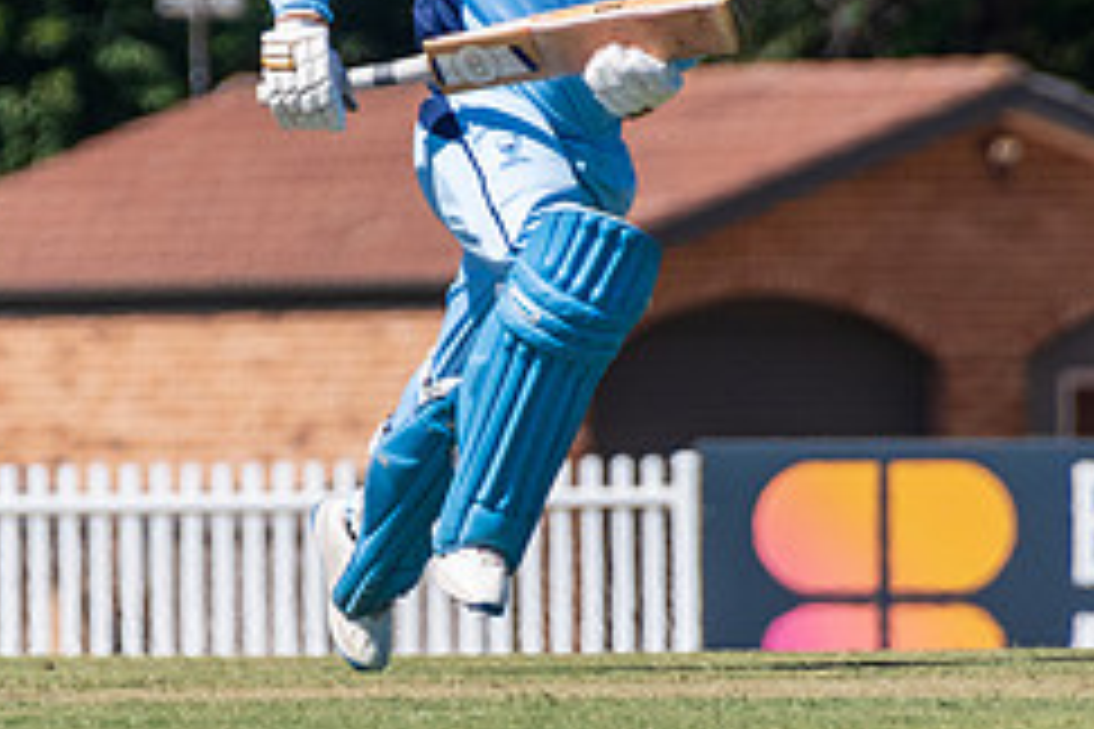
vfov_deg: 0.8
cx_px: 308
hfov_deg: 1.2
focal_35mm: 1725
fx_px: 52417
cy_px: 196
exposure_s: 1/2500
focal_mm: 400
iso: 400
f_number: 7.1
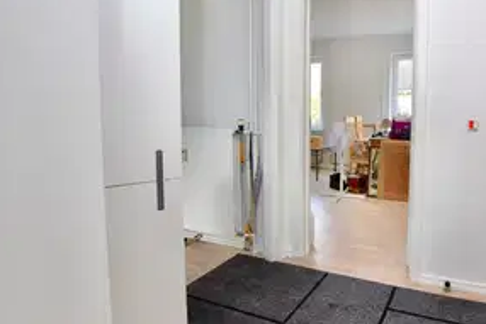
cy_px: 136
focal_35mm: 22
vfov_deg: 57.0
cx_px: 347
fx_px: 297
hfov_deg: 74.5
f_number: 5.6
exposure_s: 1/100
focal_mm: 10
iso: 1600
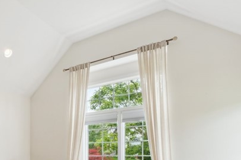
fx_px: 214
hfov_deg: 50.4
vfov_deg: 36.5
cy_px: 164
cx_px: 14
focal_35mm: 32
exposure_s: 1/20
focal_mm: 12
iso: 200
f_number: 11
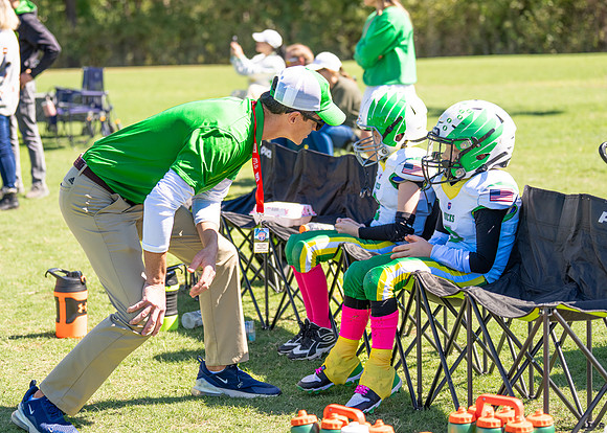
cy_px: 189
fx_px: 1525
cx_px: 271
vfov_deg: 16.2
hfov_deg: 22.5
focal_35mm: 88
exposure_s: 1/1250
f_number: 2.8
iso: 160
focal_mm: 70
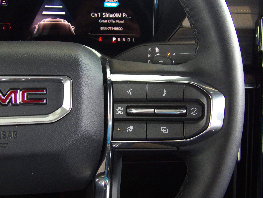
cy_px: 99
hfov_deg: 47.9
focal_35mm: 39
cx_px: 132
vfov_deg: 36.8
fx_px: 296
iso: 517
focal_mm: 7
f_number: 3.7
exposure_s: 1/20
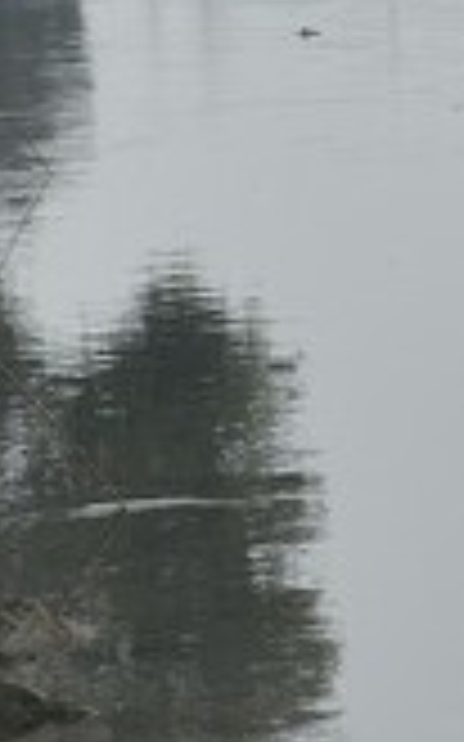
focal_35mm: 370
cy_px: 268
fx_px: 7493
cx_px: 2009
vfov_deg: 5.7
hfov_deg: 3.4
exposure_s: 1/500
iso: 100
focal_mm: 50
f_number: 5.6
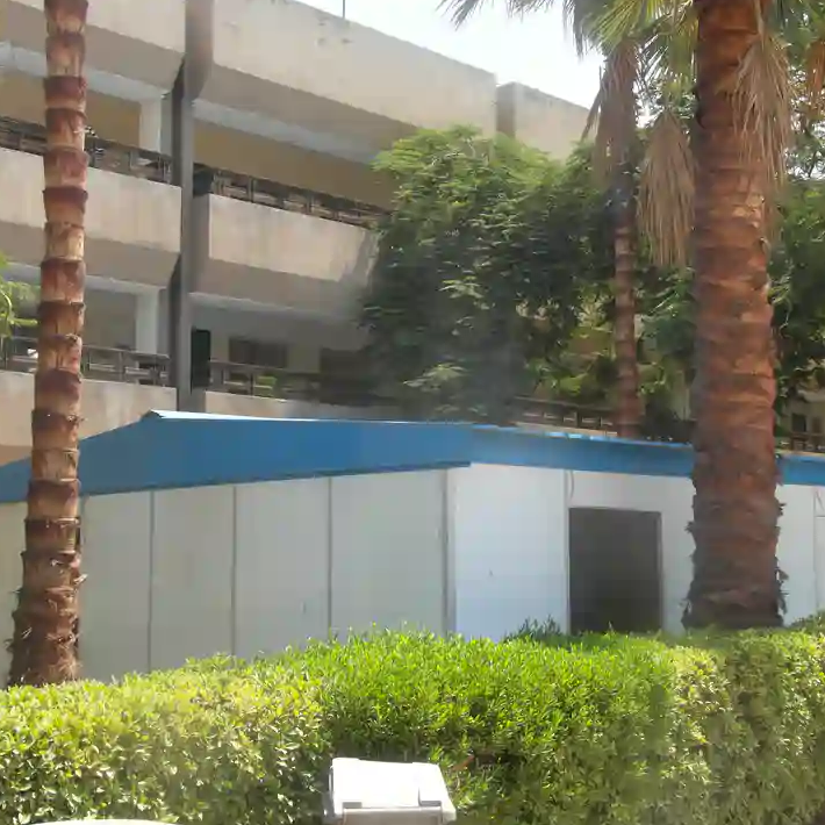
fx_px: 1321
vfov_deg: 34.7
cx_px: 464
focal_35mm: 49
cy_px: 412
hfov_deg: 34.6
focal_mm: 6.8
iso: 80
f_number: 5.2
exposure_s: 1/125
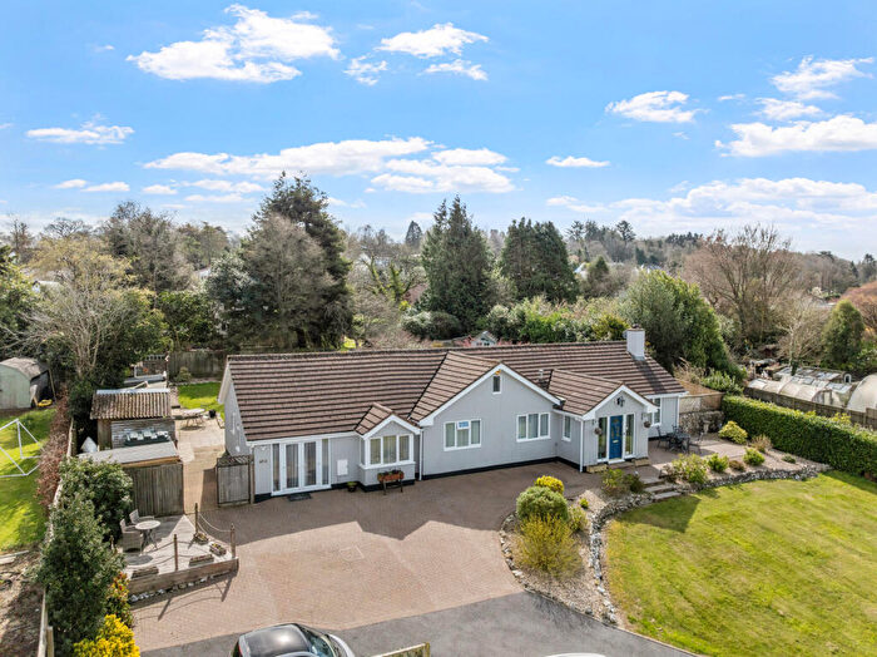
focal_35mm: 24
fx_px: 608
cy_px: 328
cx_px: 438
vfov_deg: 56.8
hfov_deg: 71.6
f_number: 2.8
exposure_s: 1/6400
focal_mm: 12.29
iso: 230
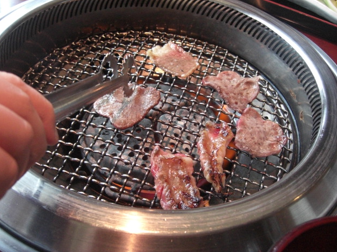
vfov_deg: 36.8
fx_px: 380
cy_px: 127
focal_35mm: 39
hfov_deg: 47.9
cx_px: 166
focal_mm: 7.9
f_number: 2.8
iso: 800
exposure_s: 1/125
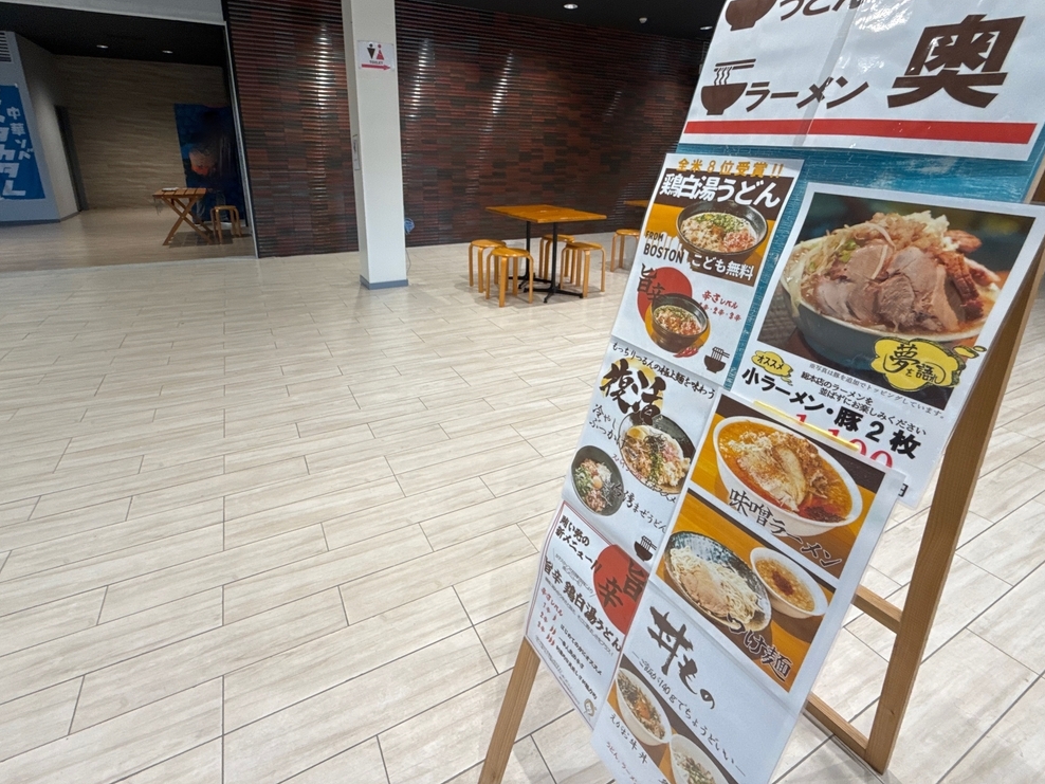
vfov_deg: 73.8
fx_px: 513
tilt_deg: -17.3
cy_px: 309
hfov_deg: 90.9
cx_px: 495
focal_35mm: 17
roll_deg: -1.6
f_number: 2.2
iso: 100
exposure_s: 1/120
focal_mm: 2.22
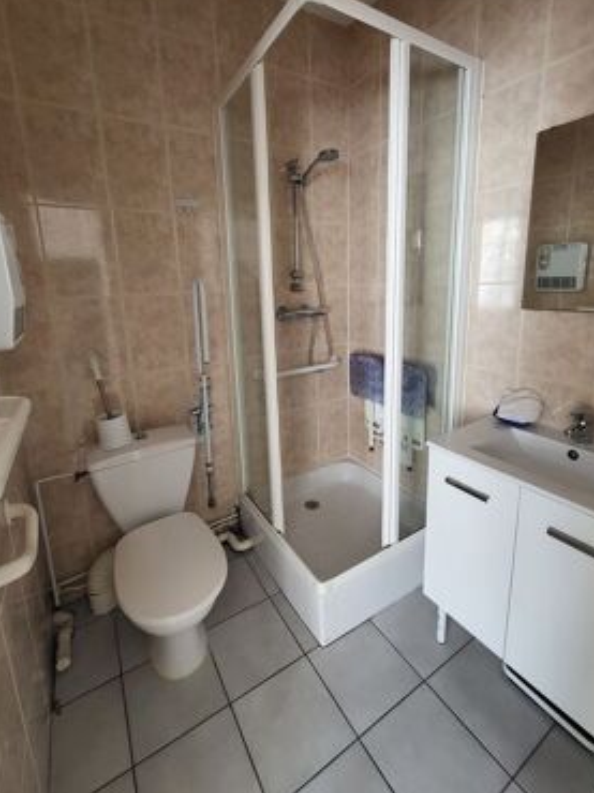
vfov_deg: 97.9
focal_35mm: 15
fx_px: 344
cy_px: 359
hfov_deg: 81.7
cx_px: 296
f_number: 2.2
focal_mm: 1.74
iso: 250
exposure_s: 1/50
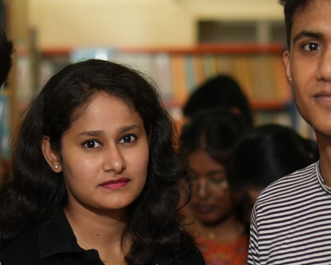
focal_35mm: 168
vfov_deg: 9.1
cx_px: 199
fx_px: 1646
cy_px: 321
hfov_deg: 11.5
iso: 400
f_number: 2
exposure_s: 1/250
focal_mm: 50
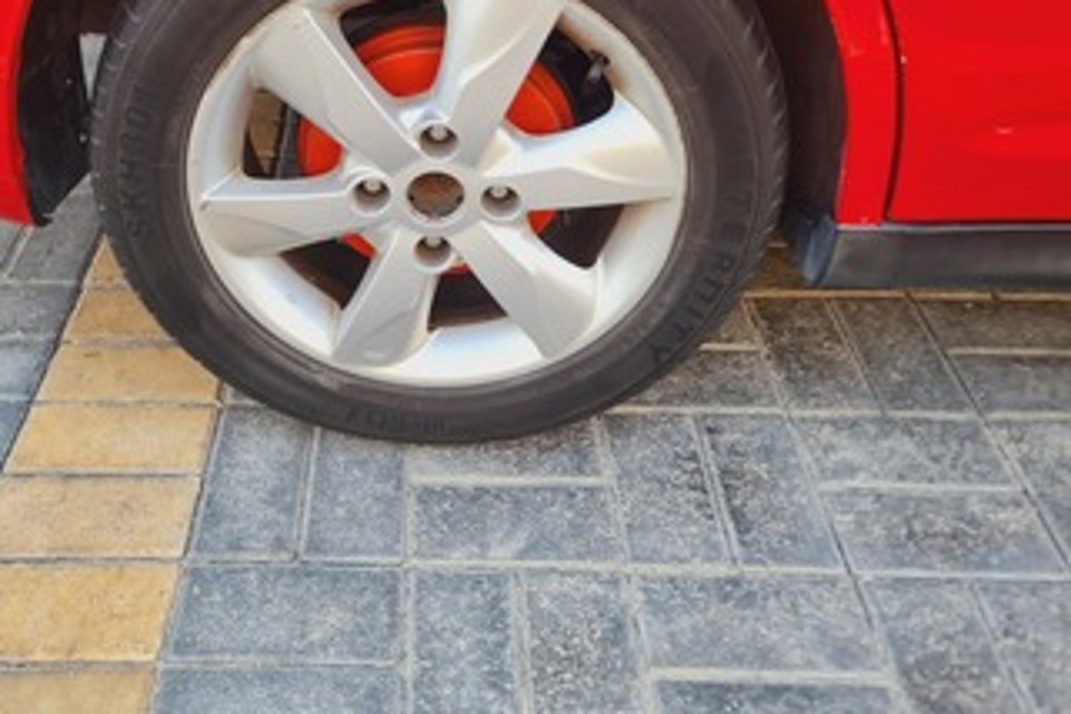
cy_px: 148
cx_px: 419
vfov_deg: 34.9
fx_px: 1101
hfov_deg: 51.5
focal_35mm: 37
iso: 50
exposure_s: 1/100
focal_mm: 7
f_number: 1.8
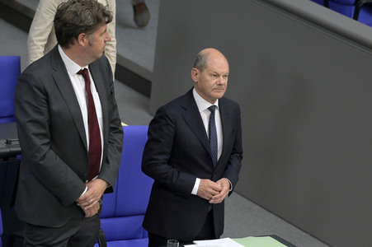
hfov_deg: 6.9
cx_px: 186
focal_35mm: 300
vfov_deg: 4.6
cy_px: 124
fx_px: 3098
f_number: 5.6
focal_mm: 300
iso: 8000
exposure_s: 1/400
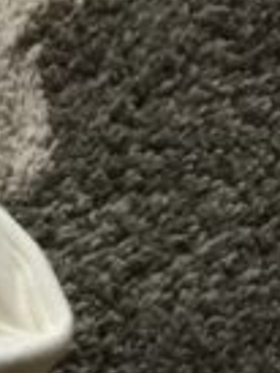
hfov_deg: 6.2
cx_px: -666
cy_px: 830
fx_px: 2326
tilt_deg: -83.0
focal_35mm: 216
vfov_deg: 8.5
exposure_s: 1/15
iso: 32
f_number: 2.2
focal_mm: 4.15
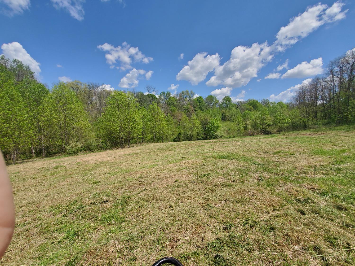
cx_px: 178
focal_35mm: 13
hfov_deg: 106.2
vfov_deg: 89.9
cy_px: 133
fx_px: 133
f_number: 2.2
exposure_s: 1/970
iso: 50
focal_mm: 1.8
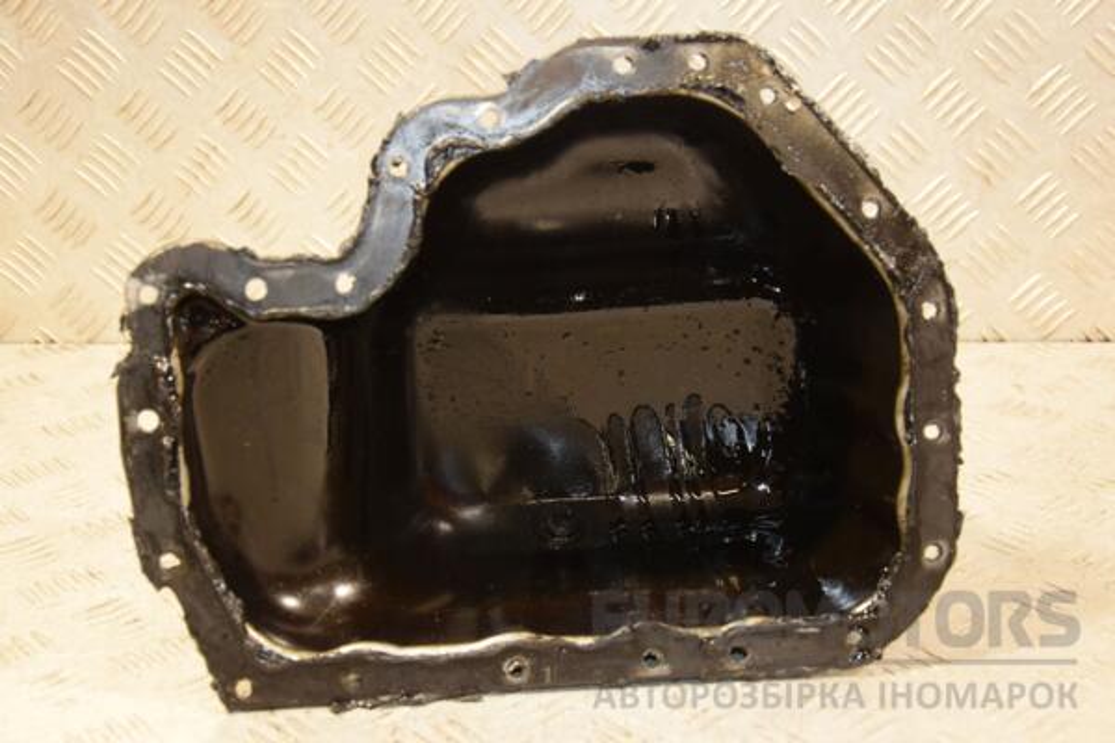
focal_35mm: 51
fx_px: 1579
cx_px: 558
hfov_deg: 38.9
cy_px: 372
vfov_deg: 26.5
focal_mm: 34
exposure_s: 1/80
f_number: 5
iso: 800
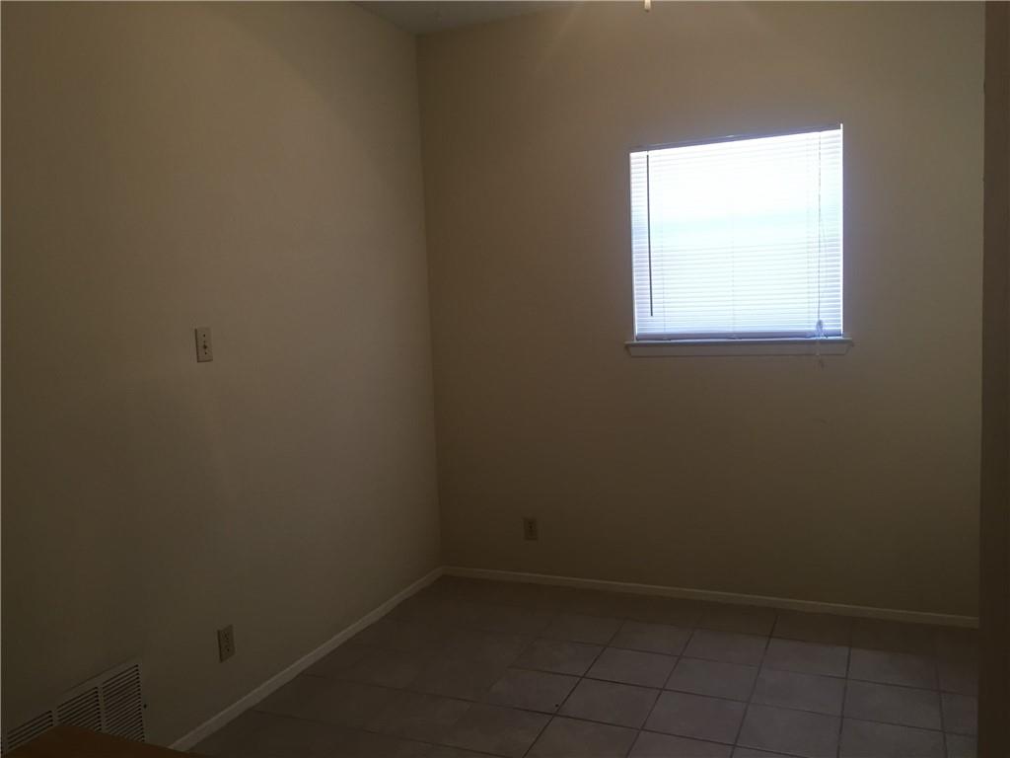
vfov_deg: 48.2
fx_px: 846
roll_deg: +0.9
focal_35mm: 29
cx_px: 505
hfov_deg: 61.7
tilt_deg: -6.0
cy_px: 379
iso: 40
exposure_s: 1/30
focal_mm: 4.15
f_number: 2.2
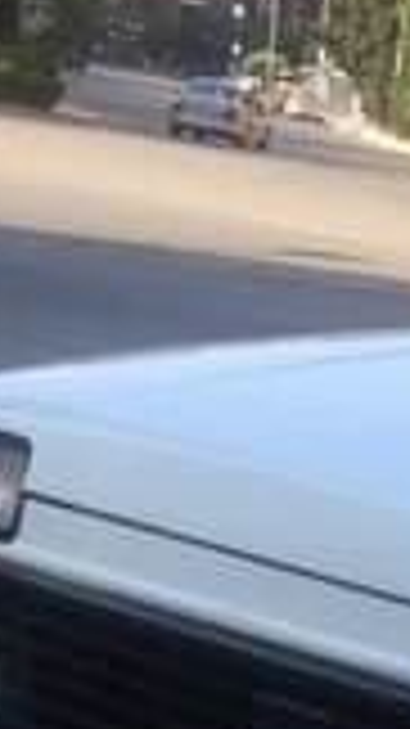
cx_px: 946
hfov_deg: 8.6
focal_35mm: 129
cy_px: 902
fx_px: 2496
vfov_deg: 15.9
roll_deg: -7.8
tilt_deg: -16.1
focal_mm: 4.15
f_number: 2.2
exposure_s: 1/695
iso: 32
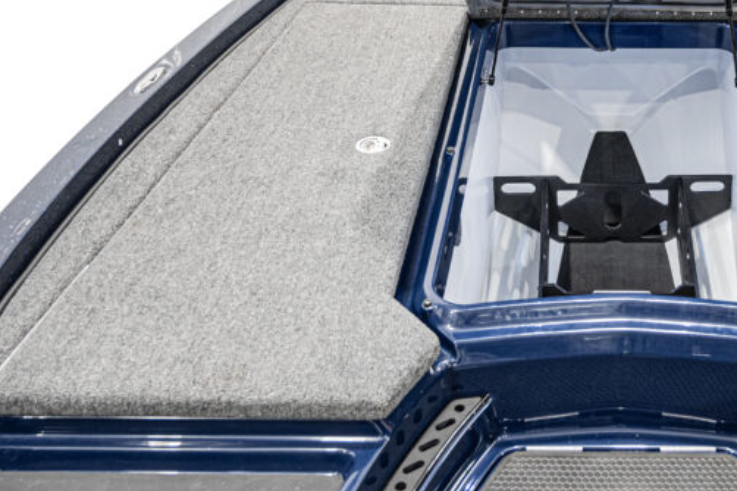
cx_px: 609
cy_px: 87
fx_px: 1002
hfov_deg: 38.6
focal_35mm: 49
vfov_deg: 26.9
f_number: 4
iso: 1600
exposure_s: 1/60
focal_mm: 24
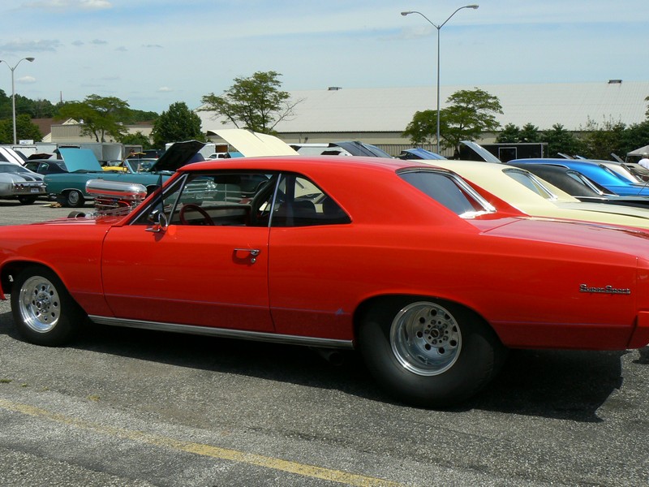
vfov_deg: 38.7
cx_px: 324
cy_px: 244
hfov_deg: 50.1
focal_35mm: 37
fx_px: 694
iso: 80
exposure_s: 1/500
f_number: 7.1
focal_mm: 6
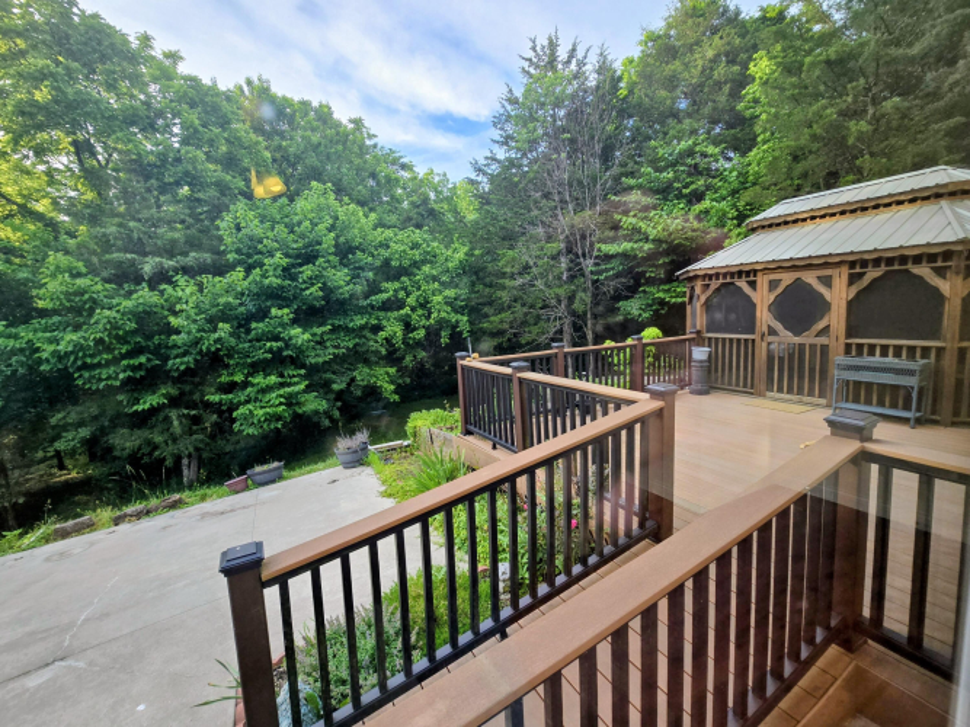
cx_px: 485
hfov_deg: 106.2
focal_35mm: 13
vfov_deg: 89.9
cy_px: 364
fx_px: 364
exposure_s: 1/273
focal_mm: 2.2
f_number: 2.2
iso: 50
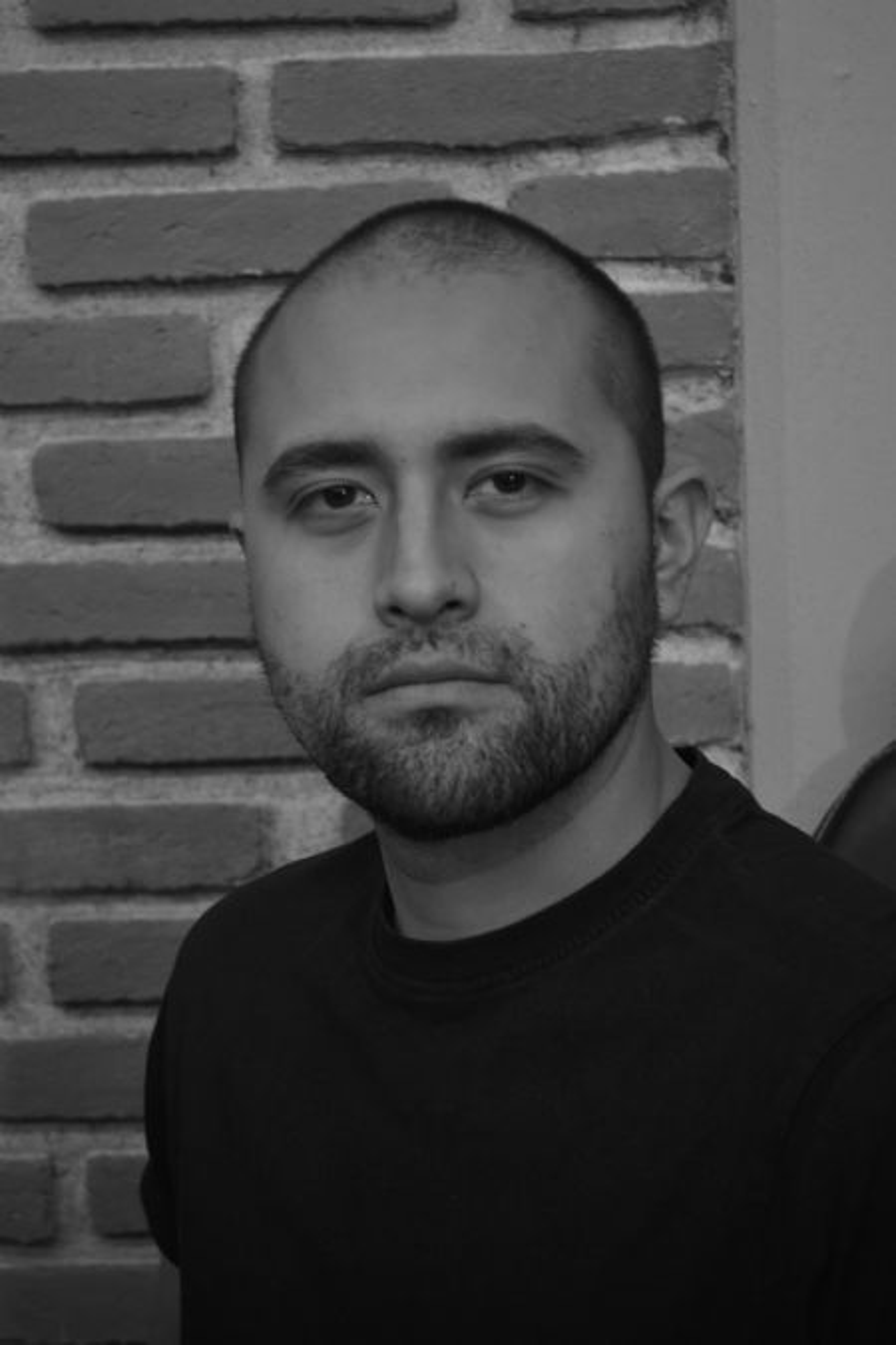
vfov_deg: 29.2
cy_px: 672
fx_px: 2576
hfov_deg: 19.7
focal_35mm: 69
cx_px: 448
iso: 200
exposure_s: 1/5
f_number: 5.3
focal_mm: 46
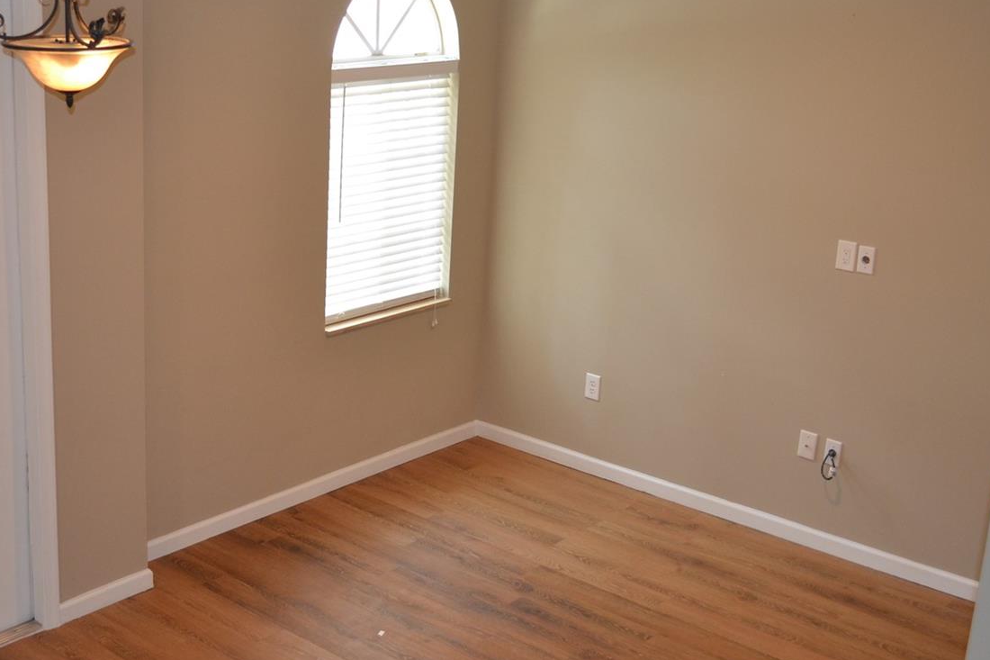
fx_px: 1320
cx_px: 353
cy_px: 302
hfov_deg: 40.7
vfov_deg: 28.1
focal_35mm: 48
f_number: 4
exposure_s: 1/60
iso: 640
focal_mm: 22
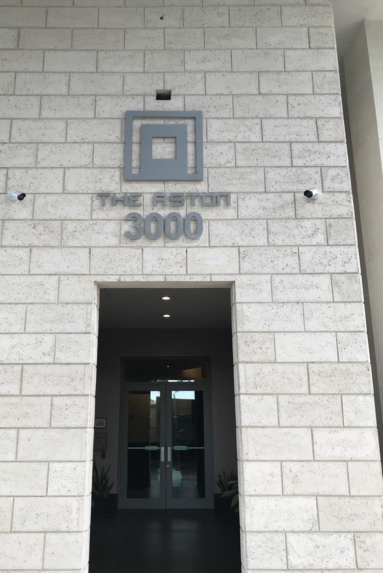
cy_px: 301
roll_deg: +0.1
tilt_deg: +15.2
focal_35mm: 31
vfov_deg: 60.2
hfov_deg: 42.2
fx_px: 494
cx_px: 161
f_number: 1.8
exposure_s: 1/130
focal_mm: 3.99
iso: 20
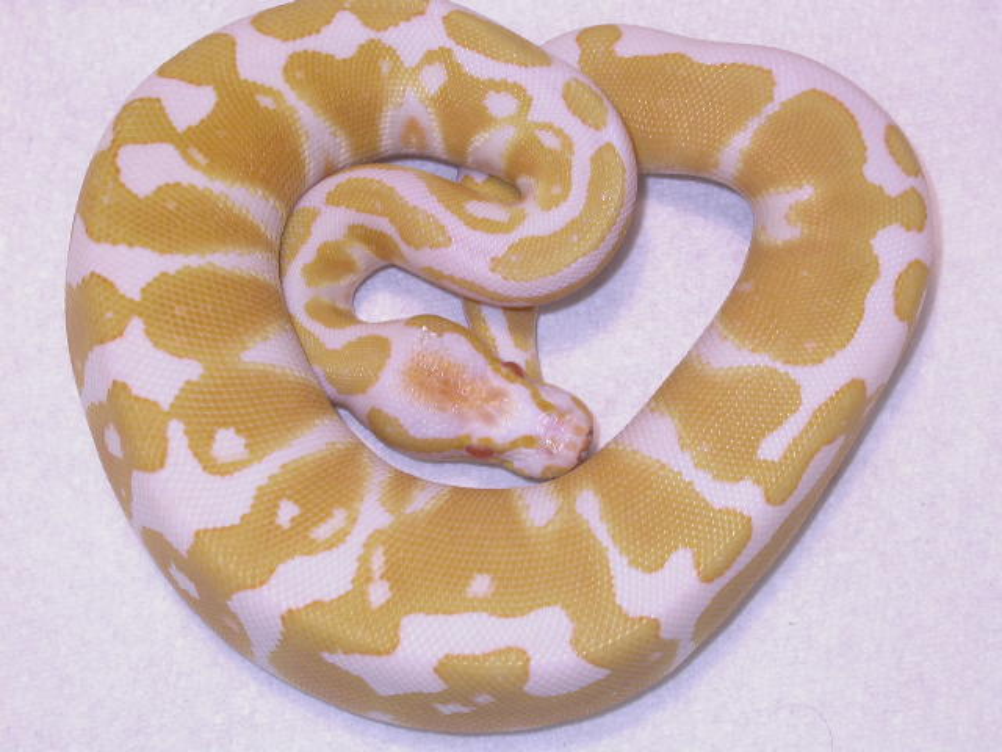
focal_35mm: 113
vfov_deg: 13.1
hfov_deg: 17.4
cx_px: 501
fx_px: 3271
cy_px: 376
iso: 100
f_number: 4.2
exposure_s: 1/60.3
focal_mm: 23.5
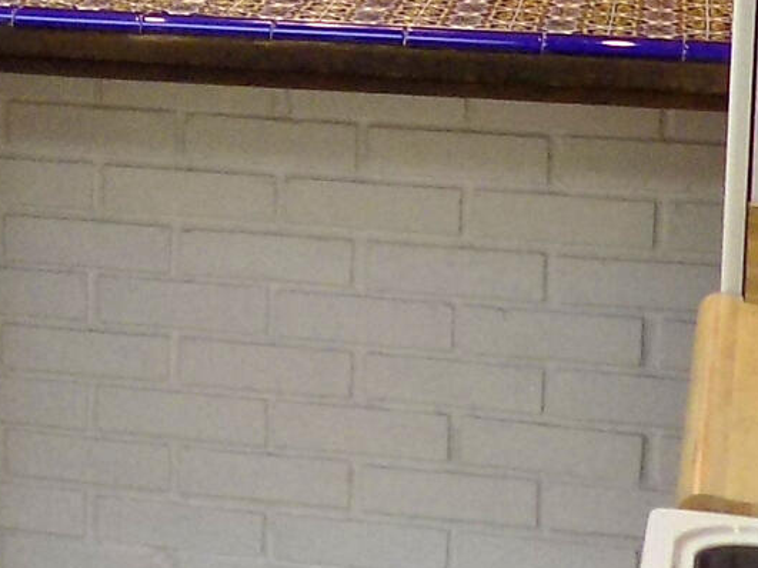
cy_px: -91
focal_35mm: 130
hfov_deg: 14.4
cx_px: -301
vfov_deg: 11.2
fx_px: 2846
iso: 125
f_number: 3.1
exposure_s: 1/30
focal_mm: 4
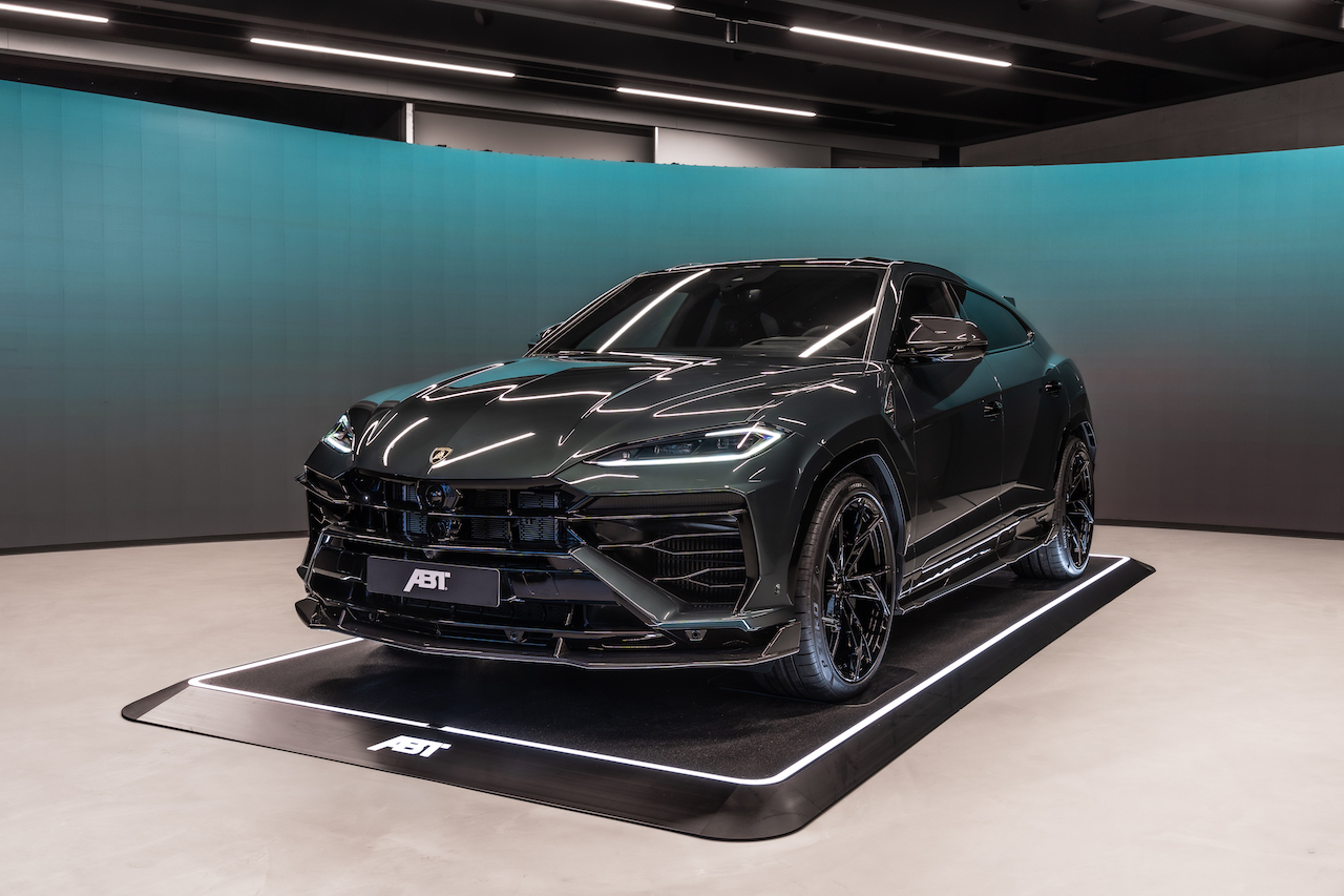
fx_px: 1321
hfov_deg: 53.9
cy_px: 448
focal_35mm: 35
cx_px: 672
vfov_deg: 37.4
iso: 100
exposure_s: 1/2
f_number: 7.1
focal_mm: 35.4
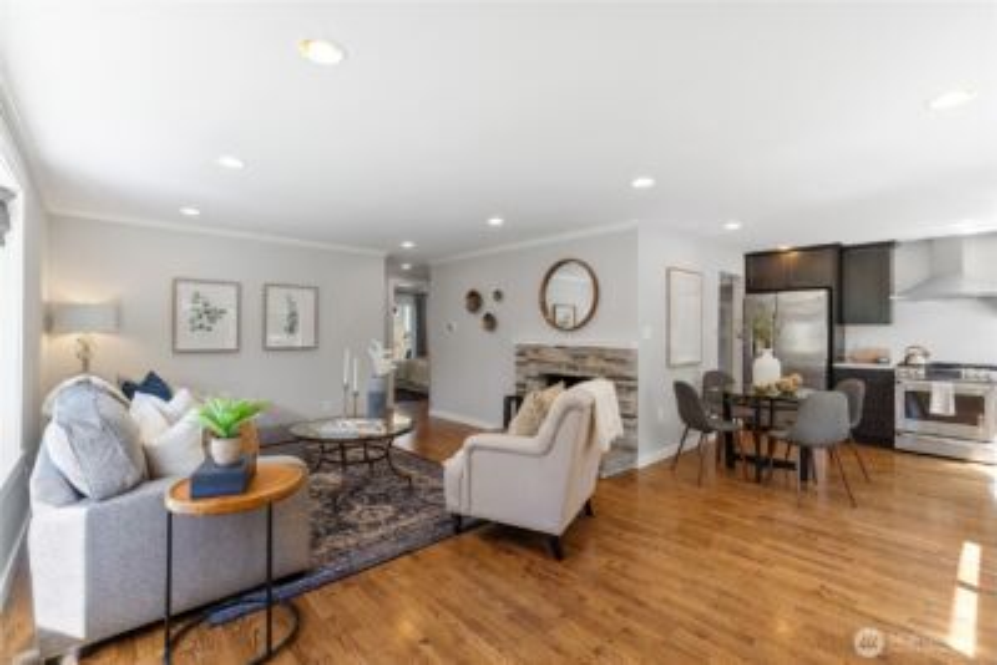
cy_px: 332
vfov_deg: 73.8
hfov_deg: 96.7
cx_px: 498
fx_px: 443
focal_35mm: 16
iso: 125
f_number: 8
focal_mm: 16
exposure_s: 1/20
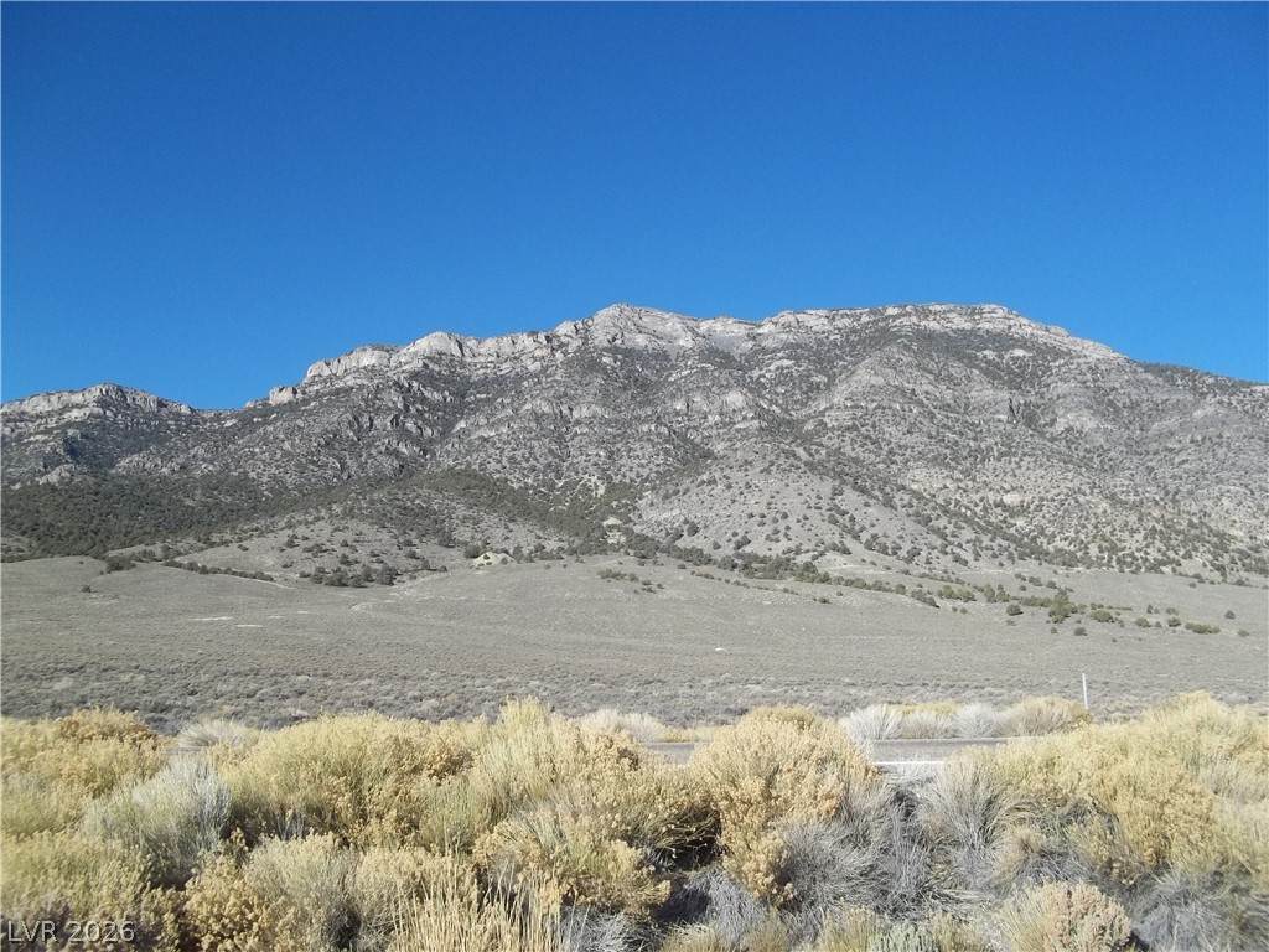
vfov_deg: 44.2
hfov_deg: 56.8
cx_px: 634
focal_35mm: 32
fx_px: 1173
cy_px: 476
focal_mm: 5.7
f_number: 8.8
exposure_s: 1/125
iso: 64
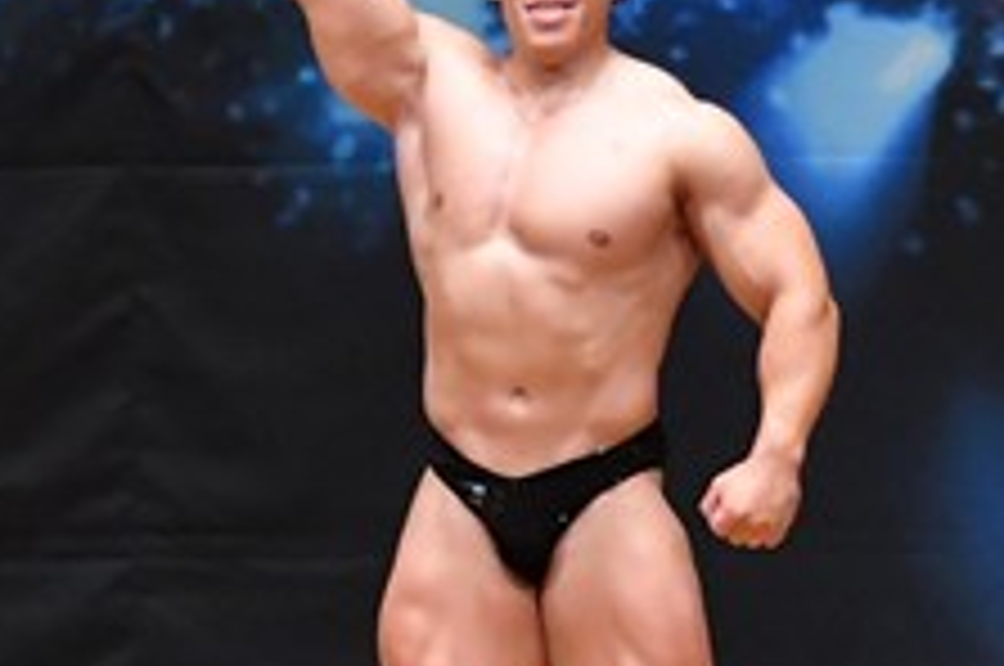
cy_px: 310
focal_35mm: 584
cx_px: 128
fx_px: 16263
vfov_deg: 2.3
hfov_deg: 3.5
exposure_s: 1/400
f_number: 5.6
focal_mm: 112
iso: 6400
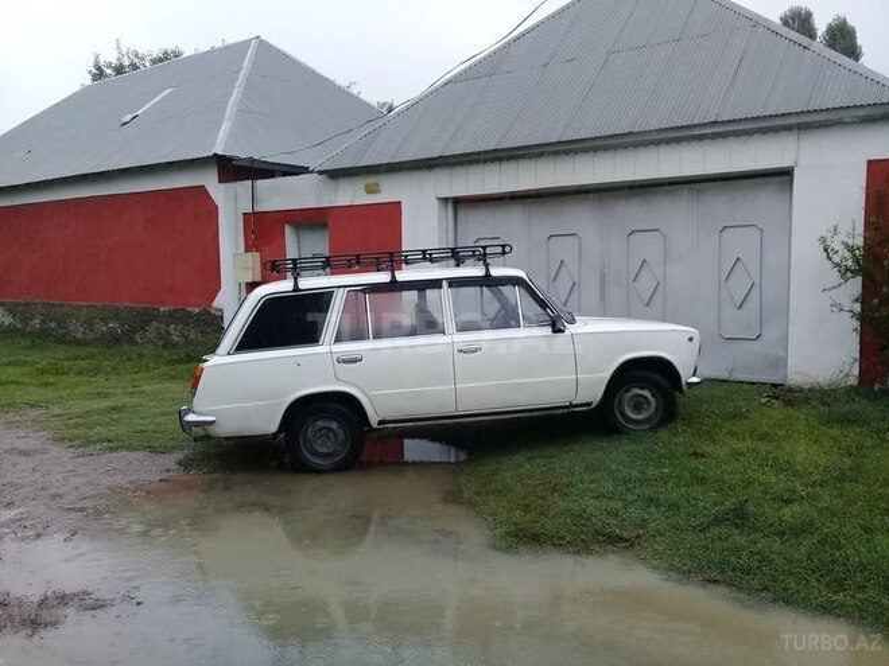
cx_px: 444
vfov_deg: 45.4
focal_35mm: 31
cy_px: 333
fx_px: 796
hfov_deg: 58.4
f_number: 2.2
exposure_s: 1/212
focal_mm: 3.3
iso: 50
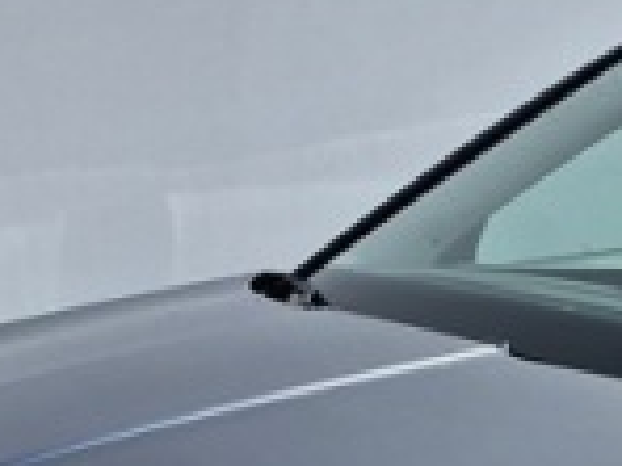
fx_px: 2623
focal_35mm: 146
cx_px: 761
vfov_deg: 10.0
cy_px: 596
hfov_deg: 13.1
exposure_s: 1/691
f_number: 1.8
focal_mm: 4
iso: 20
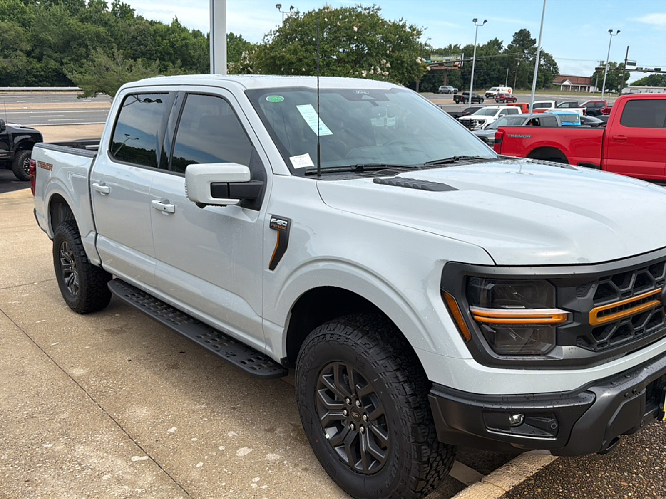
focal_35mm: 25
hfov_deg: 69.4
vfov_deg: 54.9
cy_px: 250
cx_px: 333
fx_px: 481
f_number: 1.78
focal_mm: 6.76
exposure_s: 1/2703
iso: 80
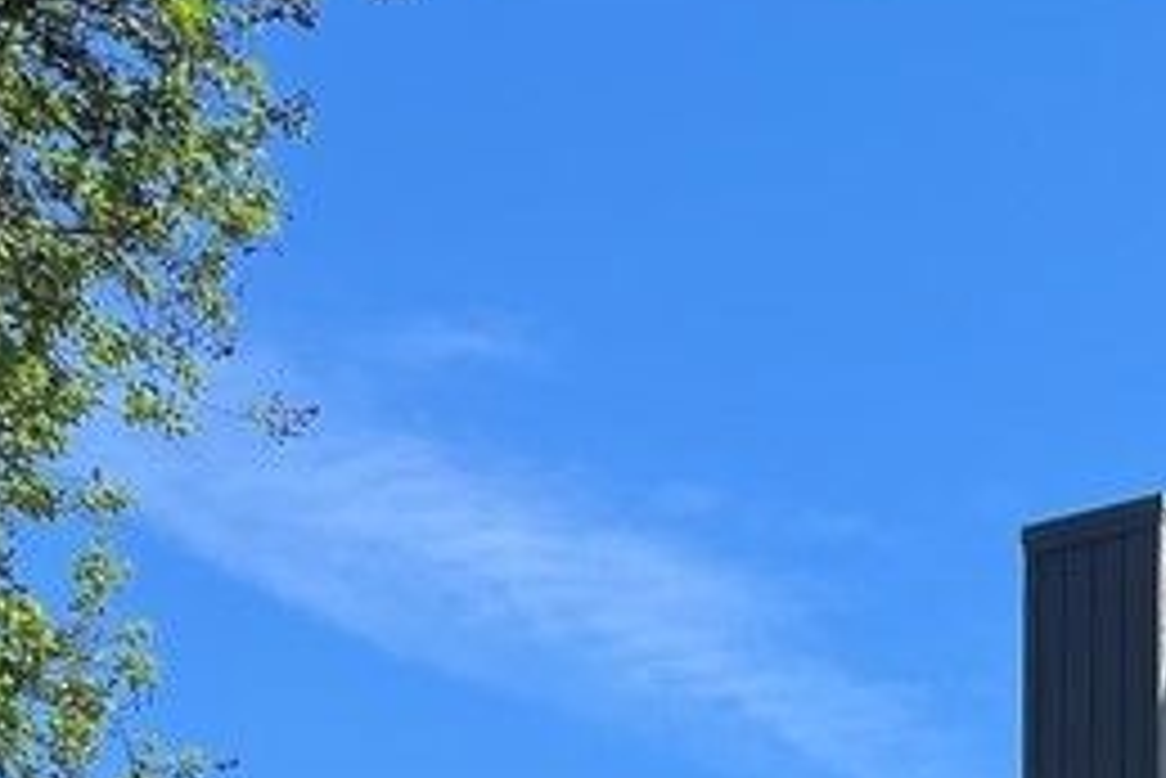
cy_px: 1587
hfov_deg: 17.4
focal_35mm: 107
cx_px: 1693
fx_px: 3467
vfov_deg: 11.5
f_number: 1.5
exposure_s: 1/1838
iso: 50
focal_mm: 5.7
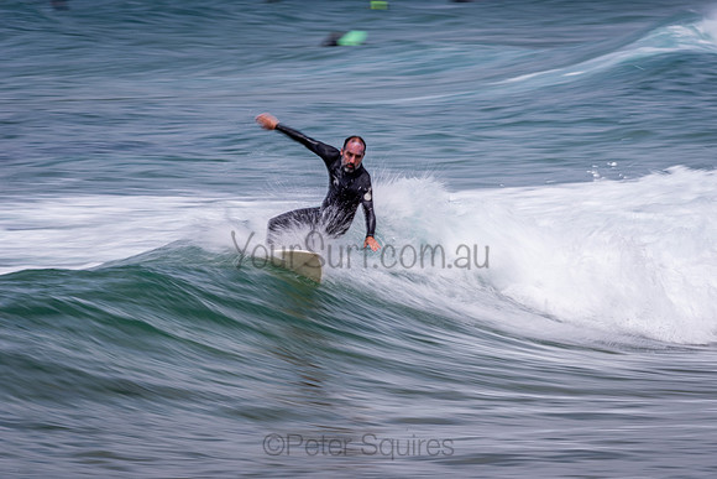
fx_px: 9960
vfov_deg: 2.8
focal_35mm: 500
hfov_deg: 4.1
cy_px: 240
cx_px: 358
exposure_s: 1/25
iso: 64
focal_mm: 500
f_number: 20
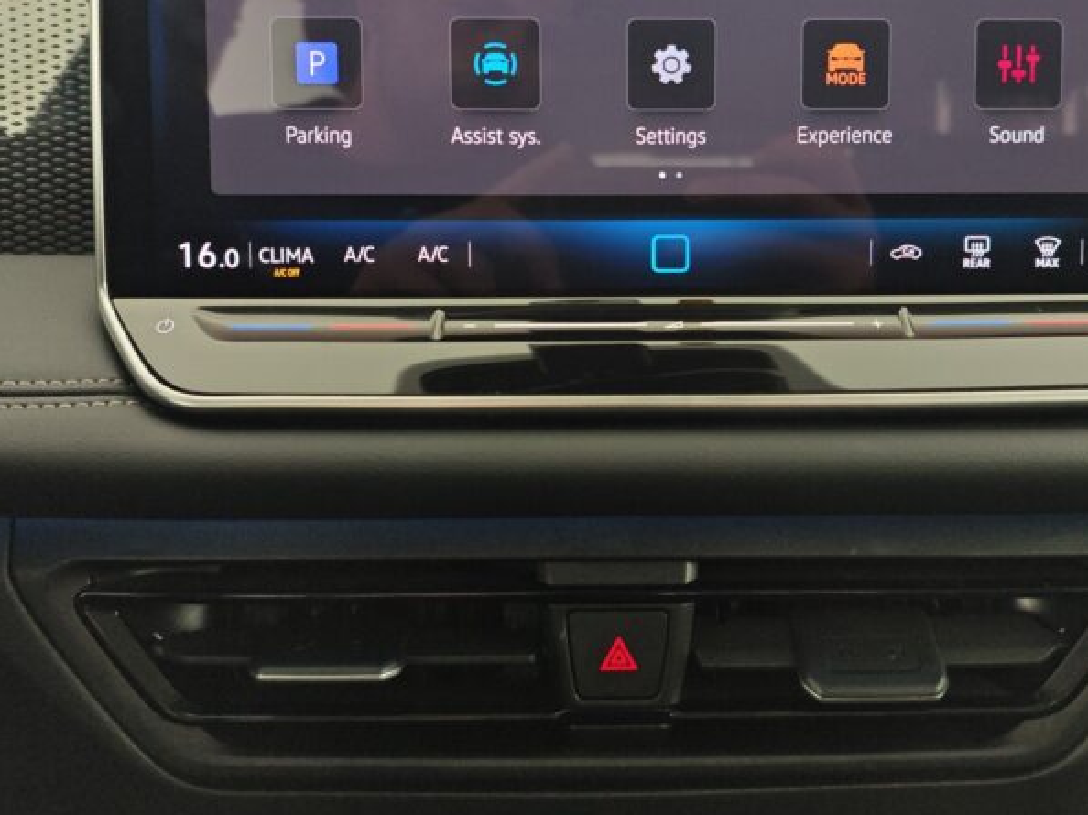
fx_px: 974
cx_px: 614
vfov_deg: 44.9
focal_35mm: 31
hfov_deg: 58.2
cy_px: 284
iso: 208
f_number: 1.6
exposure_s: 1/100
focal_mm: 6.55
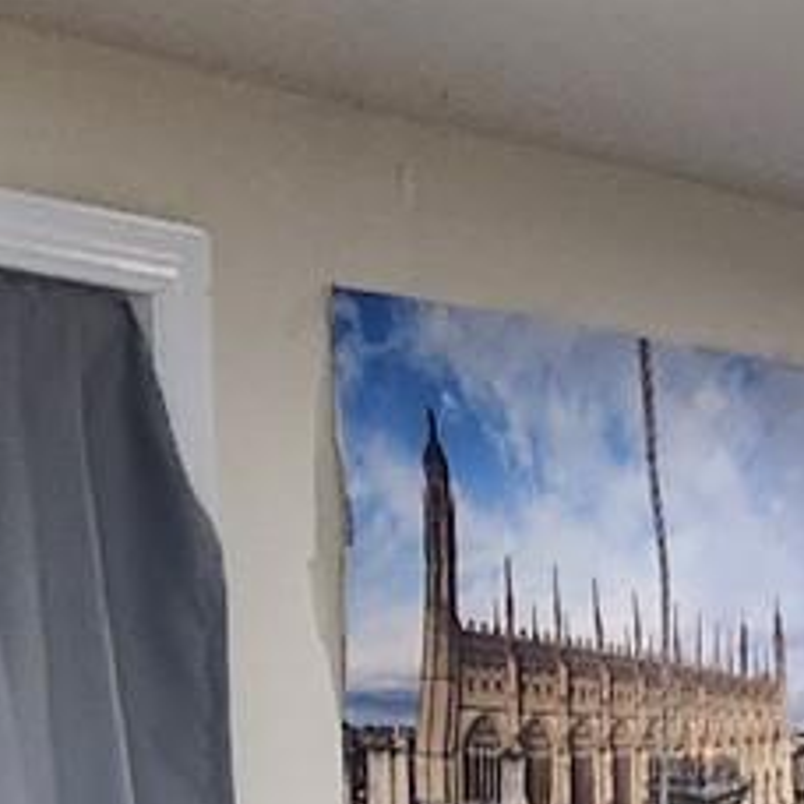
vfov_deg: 8.9
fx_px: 4809
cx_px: 1238
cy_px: 1707
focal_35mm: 183
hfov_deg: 9.3
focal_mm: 5.4
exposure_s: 1/120
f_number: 1.8
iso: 200
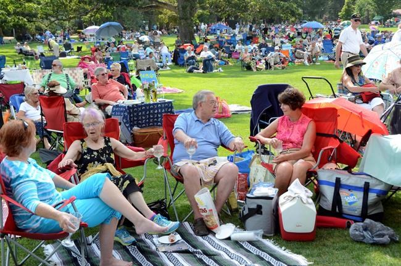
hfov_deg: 41.2
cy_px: 133
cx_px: 200
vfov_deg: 28.0
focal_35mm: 48
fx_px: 534
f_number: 7.1
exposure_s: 1/320
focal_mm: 32
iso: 500
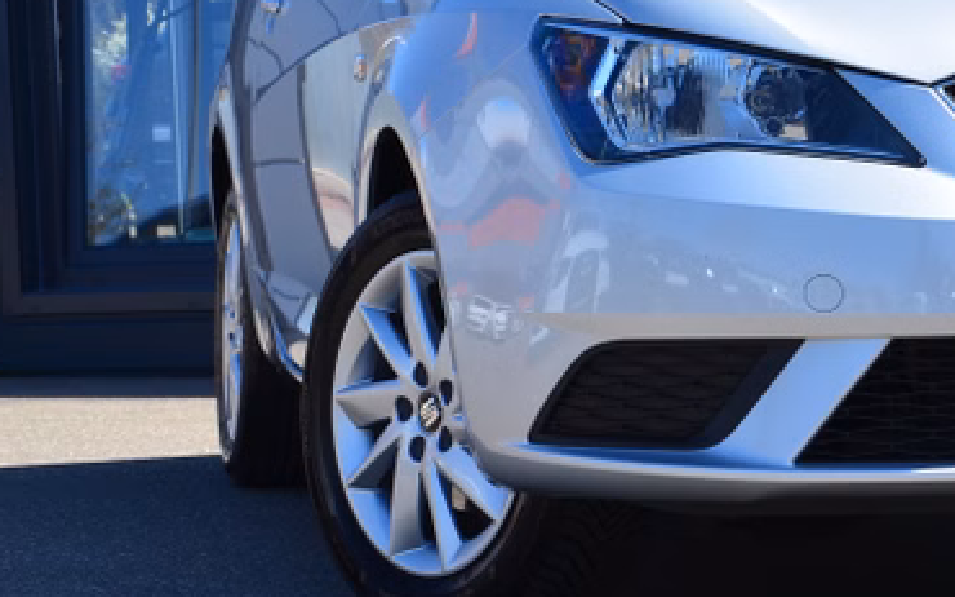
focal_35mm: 165
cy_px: 150
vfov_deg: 7.9
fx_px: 4293
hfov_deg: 12.6
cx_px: 808
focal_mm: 50
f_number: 11
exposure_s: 1/125
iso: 140
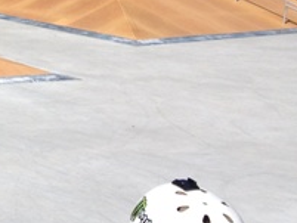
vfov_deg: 10.5
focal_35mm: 139
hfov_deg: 13.1
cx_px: -194
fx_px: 1193
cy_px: -46
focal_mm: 4.28
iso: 50
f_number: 2.4
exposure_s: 1/2304
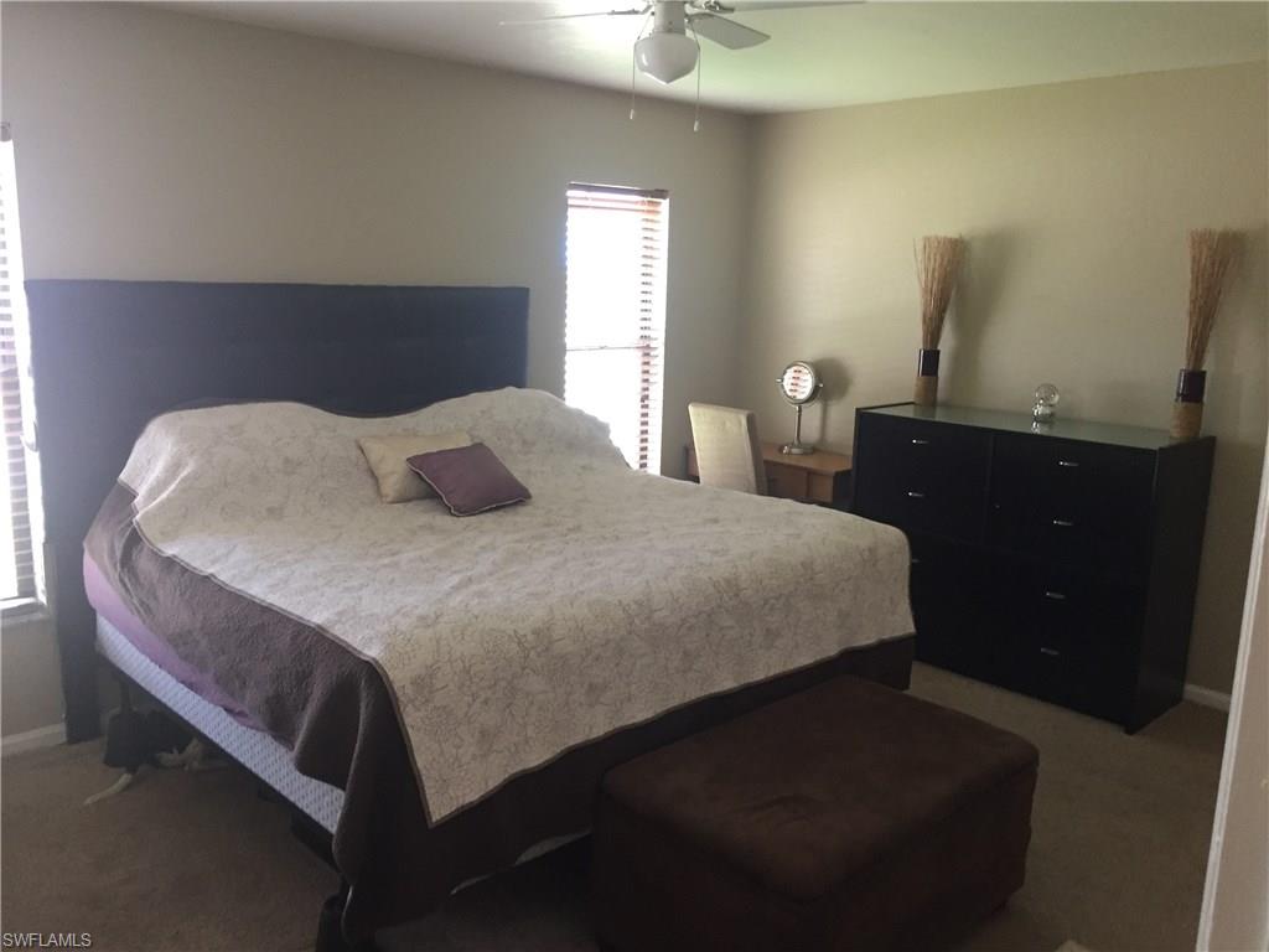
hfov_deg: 61.7
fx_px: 1063
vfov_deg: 48.2
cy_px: 476
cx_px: 634
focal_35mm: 29
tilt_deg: -10.5
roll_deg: -1.4
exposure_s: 1/30
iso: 160
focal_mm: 4.15
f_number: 2.2
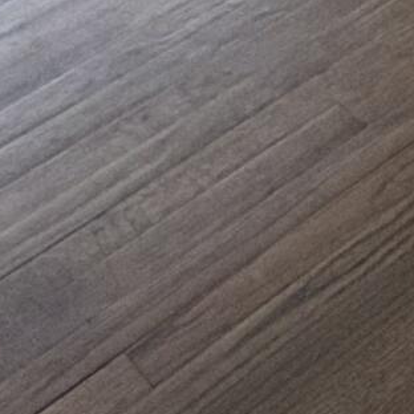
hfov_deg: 13.2
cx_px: 738
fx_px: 1610
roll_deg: +1.7
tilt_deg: -10.7
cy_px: -823
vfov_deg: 10.5
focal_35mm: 119
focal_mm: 2.22
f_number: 2.2
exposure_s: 1/99
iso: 100
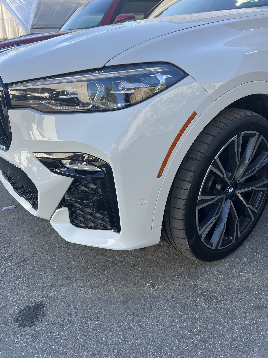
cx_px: 134
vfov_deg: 67.3
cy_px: 179
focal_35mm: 26
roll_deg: +3.6
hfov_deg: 53.1
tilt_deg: -23.9
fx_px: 268
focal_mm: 5.7
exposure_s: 1/786
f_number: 1.5
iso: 50
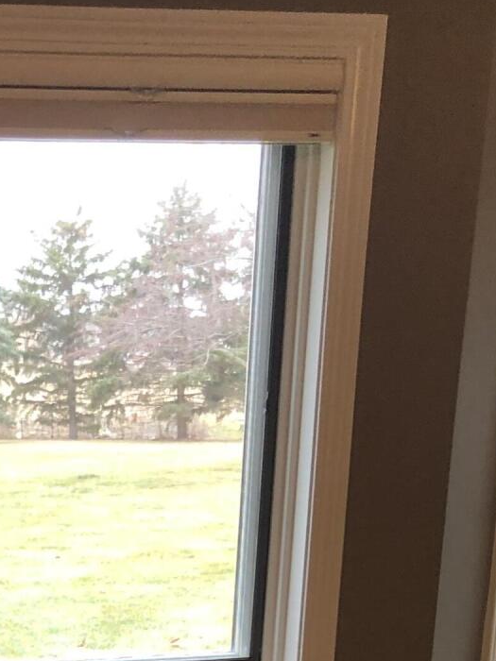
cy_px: 872
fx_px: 1528
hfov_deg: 17.6
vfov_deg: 21.9
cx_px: -81
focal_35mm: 80
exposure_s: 1/30
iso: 25
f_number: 1.8
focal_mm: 3.99
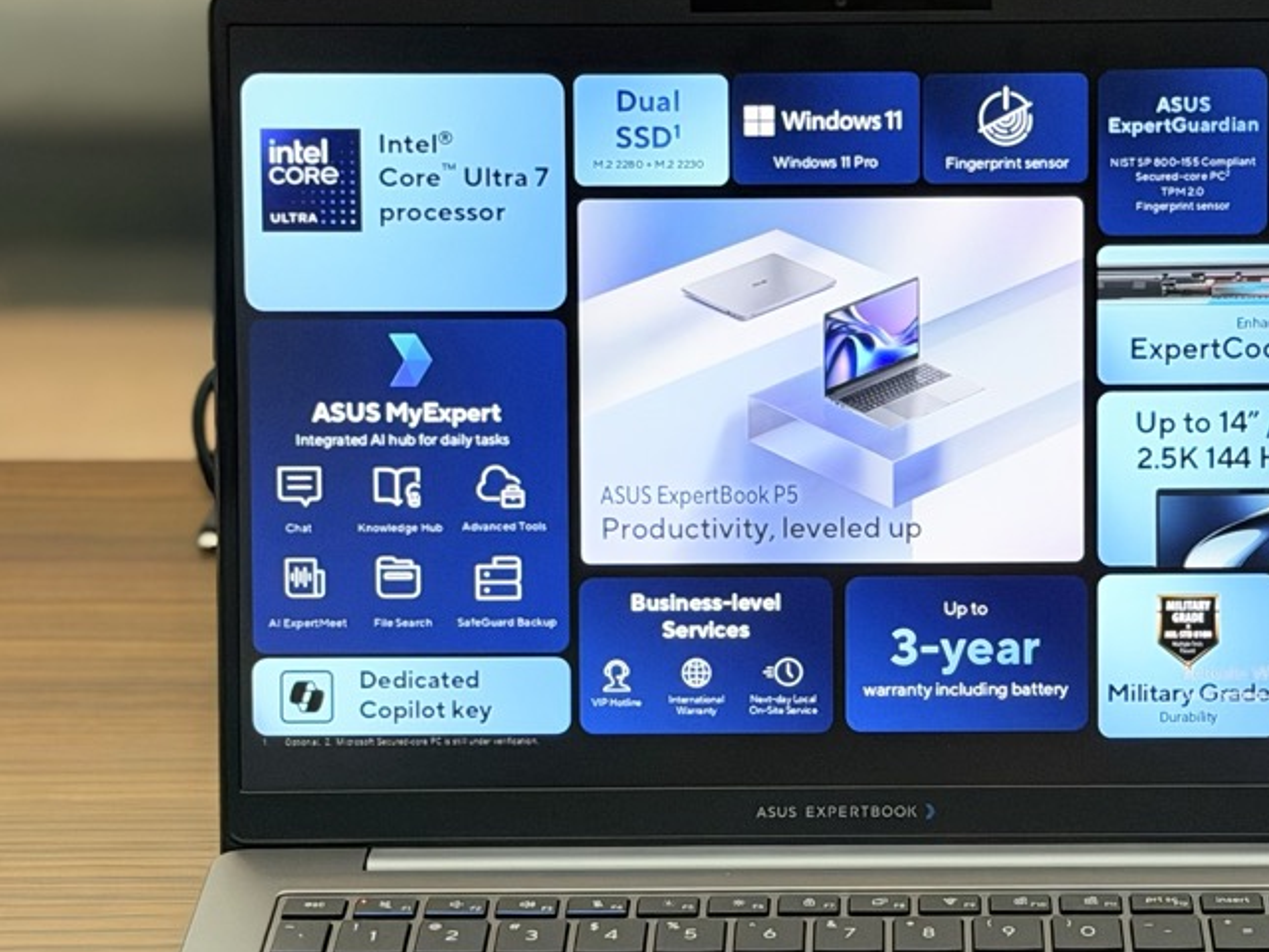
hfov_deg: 20.3
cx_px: 886
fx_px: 3519
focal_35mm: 96
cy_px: 654
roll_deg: +0.7
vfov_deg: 15.4
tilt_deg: -25.6
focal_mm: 6.76
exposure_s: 1/120
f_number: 1.78
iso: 50
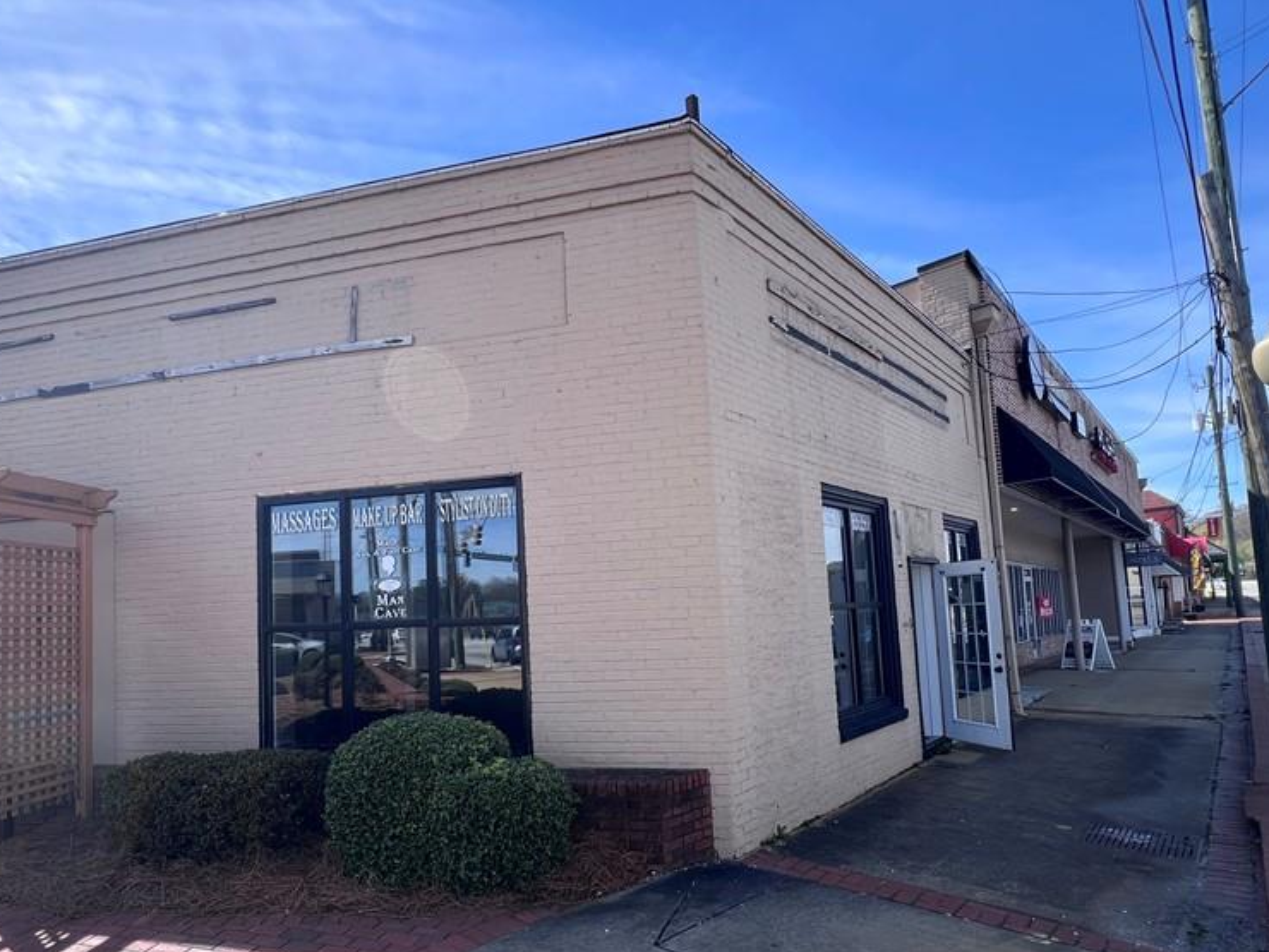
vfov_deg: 70.8
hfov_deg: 87.3
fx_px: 660
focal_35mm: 18
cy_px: 575
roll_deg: +2.8
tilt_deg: +3.8
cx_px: 550
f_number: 1.8
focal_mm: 1.57
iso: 32
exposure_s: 1/492
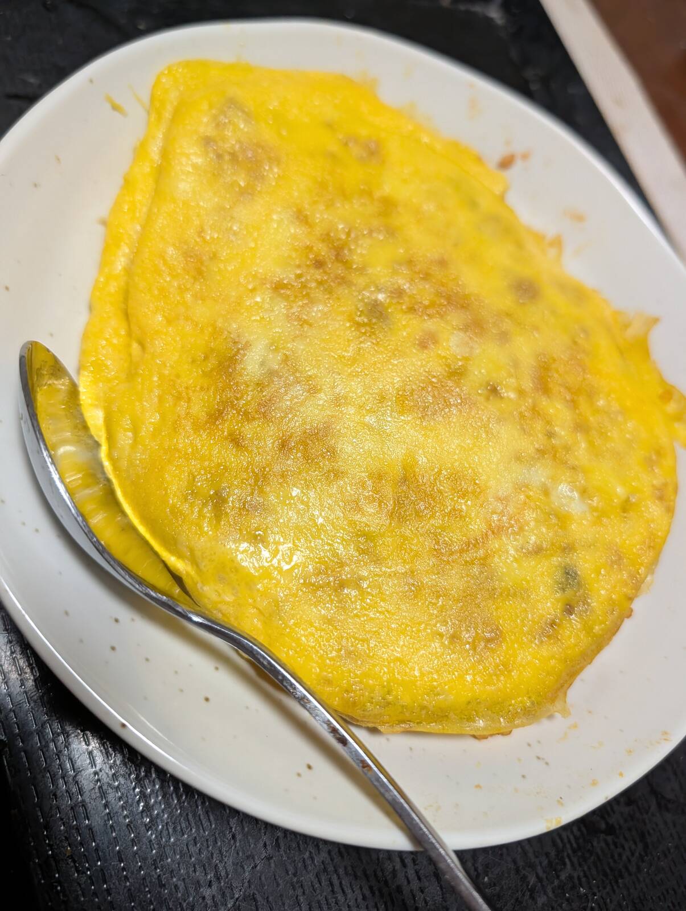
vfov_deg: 71.5
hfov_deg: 56.9
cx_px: 343
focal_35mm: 24
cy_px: 456
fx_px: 632
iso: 764
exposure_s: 1/86.6
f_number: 1.68
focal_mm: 6.9
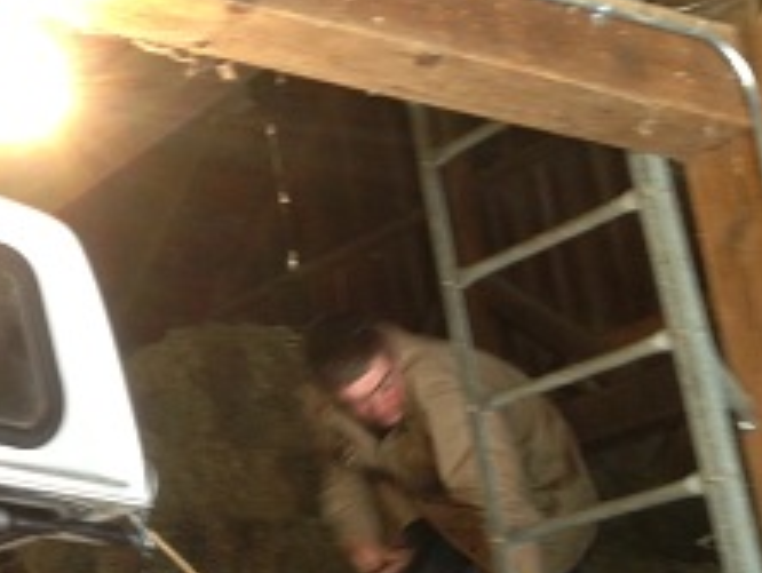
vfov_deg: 16.6
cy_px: 415
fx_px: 1961
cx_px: -261
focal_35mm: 89
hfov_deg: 20.0
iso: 80
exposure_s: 1/20
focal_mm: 4.13
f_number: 2.4
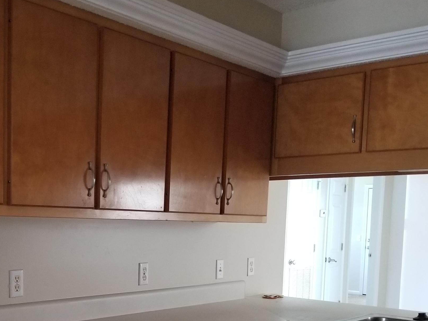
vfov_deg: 29.2
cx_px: 80
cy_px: 281
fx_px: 594
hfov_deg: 38.1
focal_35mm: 48
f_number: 1.7
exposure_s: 1/48
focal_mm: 4.3
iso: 640
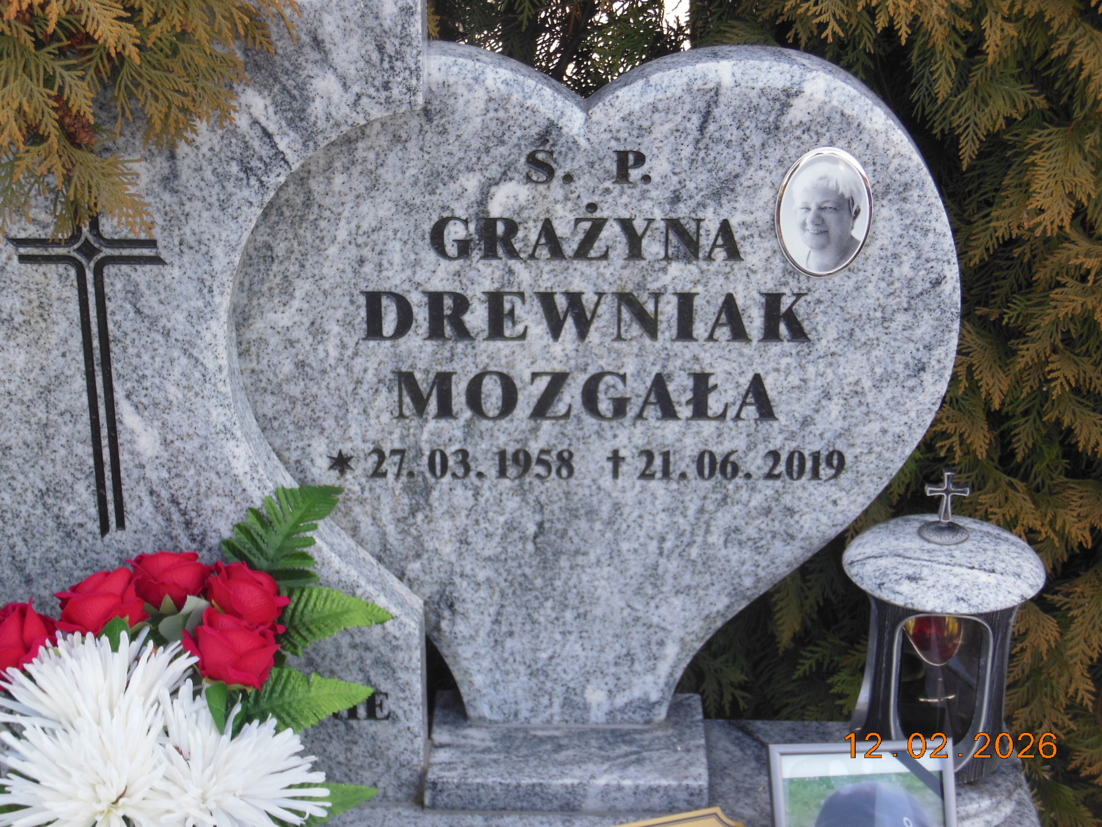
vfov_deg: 22.3
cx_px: 551
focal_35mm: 66
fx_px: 2101
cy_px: 414
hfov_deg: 29.4
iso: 125
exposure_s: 1/100
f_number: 4.3
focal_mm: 11.7
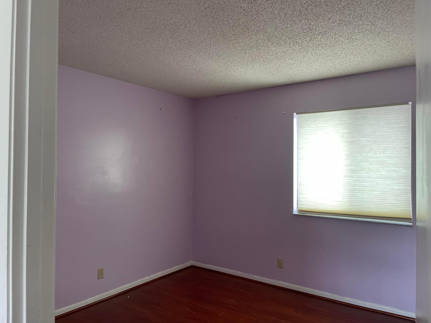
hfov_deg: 67.3
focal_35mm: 26
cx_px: 216
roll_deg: -0.5
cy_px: 162
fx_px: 324
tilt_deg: +1.3
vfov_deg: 53.1
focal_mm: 5.1
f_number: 1.6
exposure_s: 1/100
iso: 125
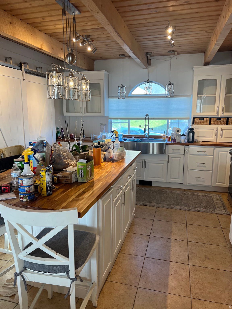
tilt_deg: -9.4
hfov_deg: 53.1
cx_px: 116
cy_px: 154
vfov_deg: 67.3
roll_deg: +0.3
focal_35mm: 26
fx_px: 232
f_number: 1.5
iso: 80
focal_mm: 5.7
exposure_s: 1/120
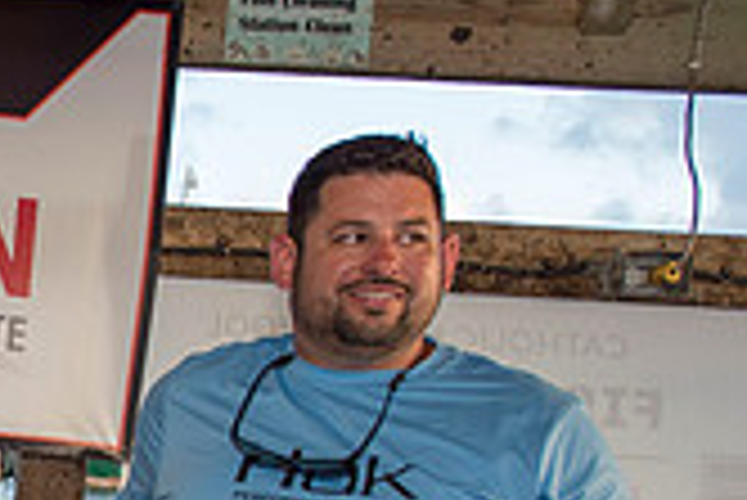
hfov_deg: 23.2
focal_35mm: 70
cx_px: -378
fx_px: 1454
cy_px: 561
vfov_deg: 18.7
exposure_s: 1/320
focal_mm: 20
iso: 250
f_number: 3.5
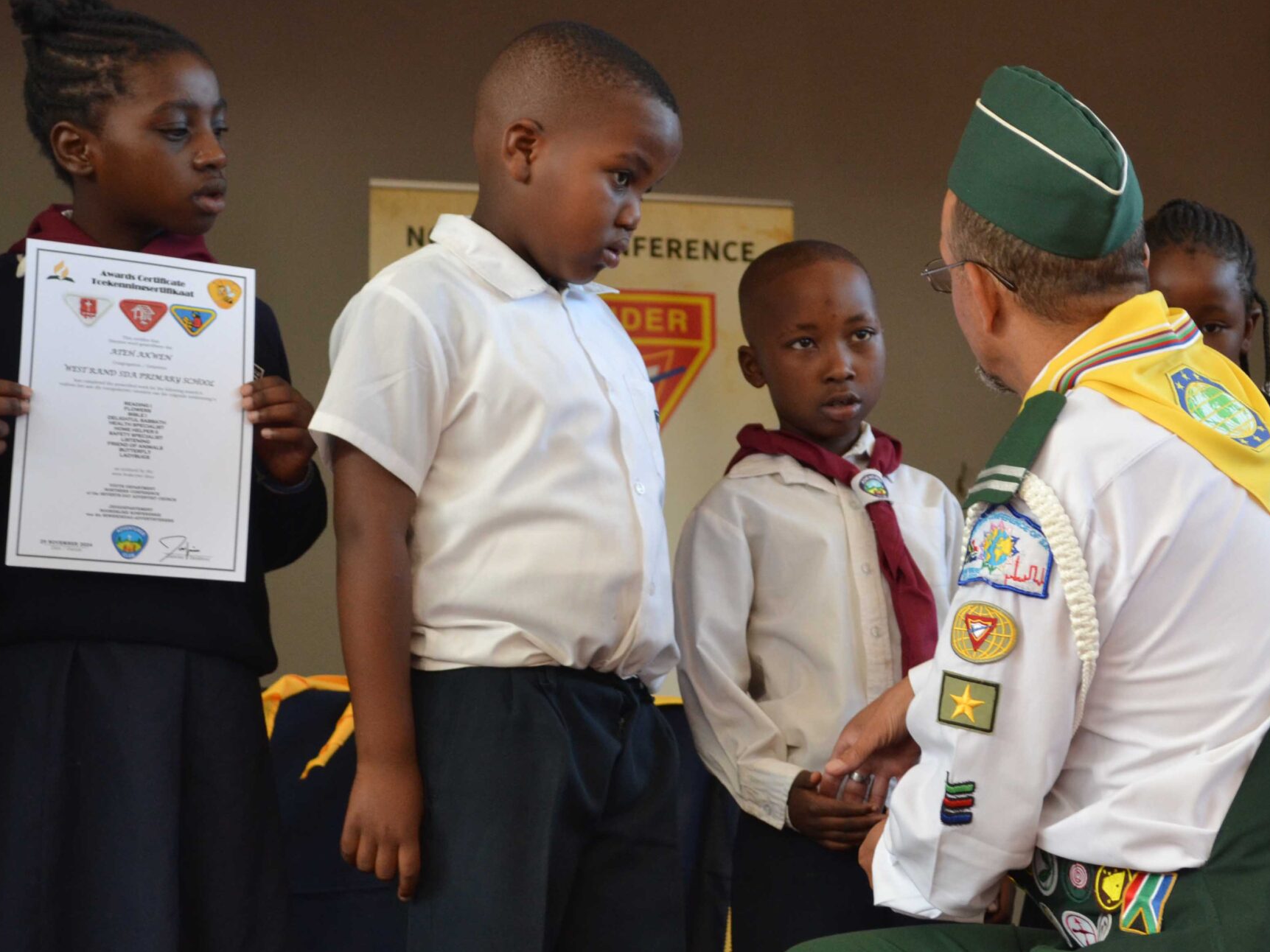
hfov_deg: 21.7
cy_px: 498
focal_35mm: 90
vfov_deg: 16.4
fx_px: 3302
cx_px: 868
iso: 900
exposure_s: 1/60
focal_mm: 42
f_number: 5.3
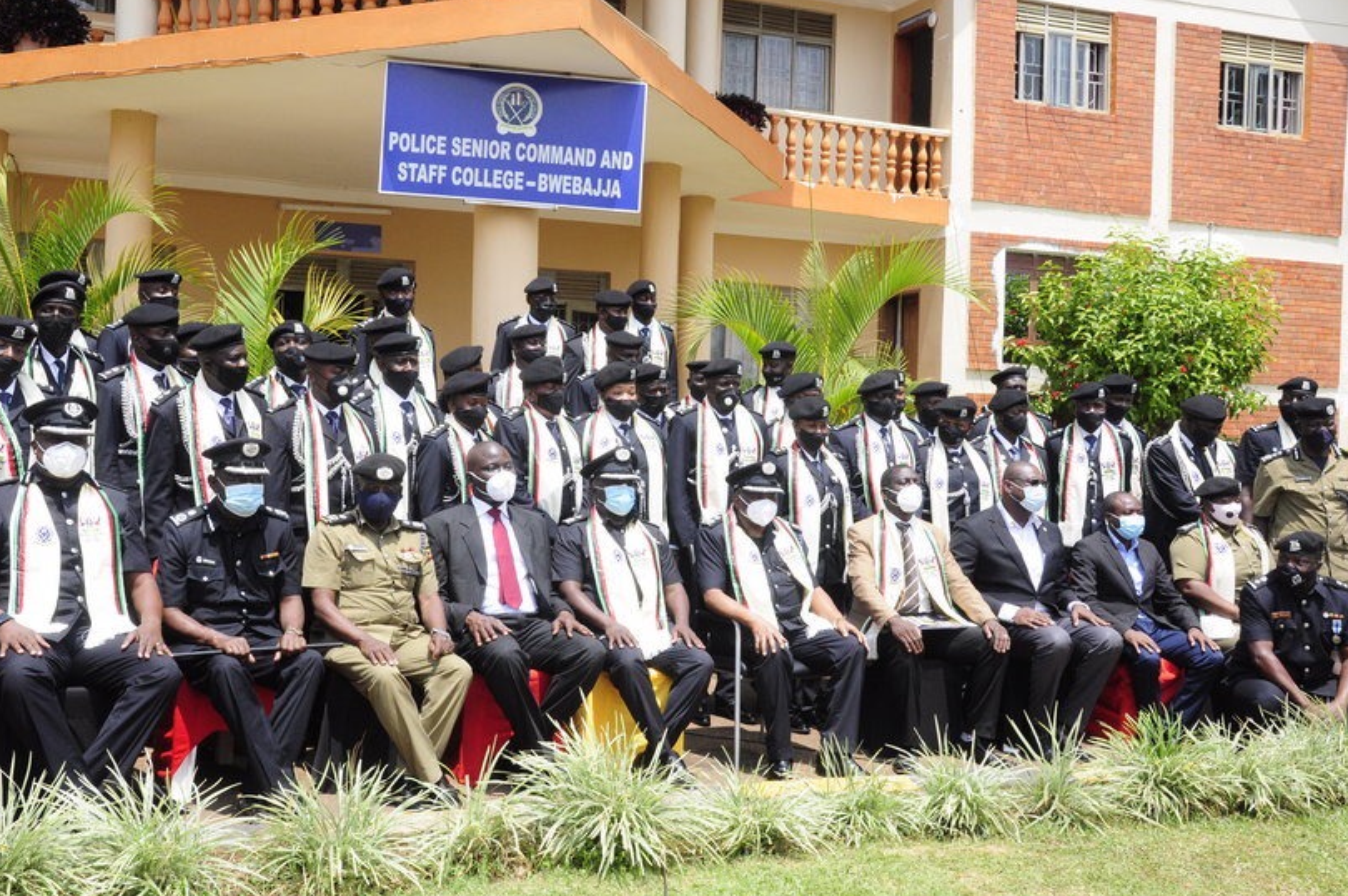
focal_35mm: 40
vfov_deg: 33.3
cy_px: 433
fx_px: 1496
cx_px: 606
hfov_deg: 48.4
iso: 800
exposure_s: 1/500
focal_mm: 24
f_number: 11
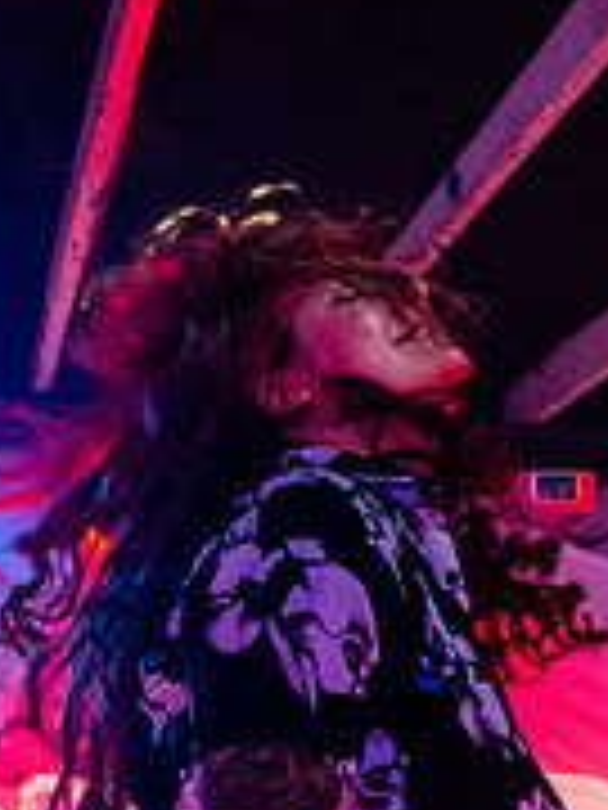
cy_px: 620
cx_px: 255
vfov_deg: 32.0
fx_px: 1382
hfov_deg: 24.8
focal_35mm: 59
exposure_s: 1/160
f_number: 2.8
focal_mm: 14
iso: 4000
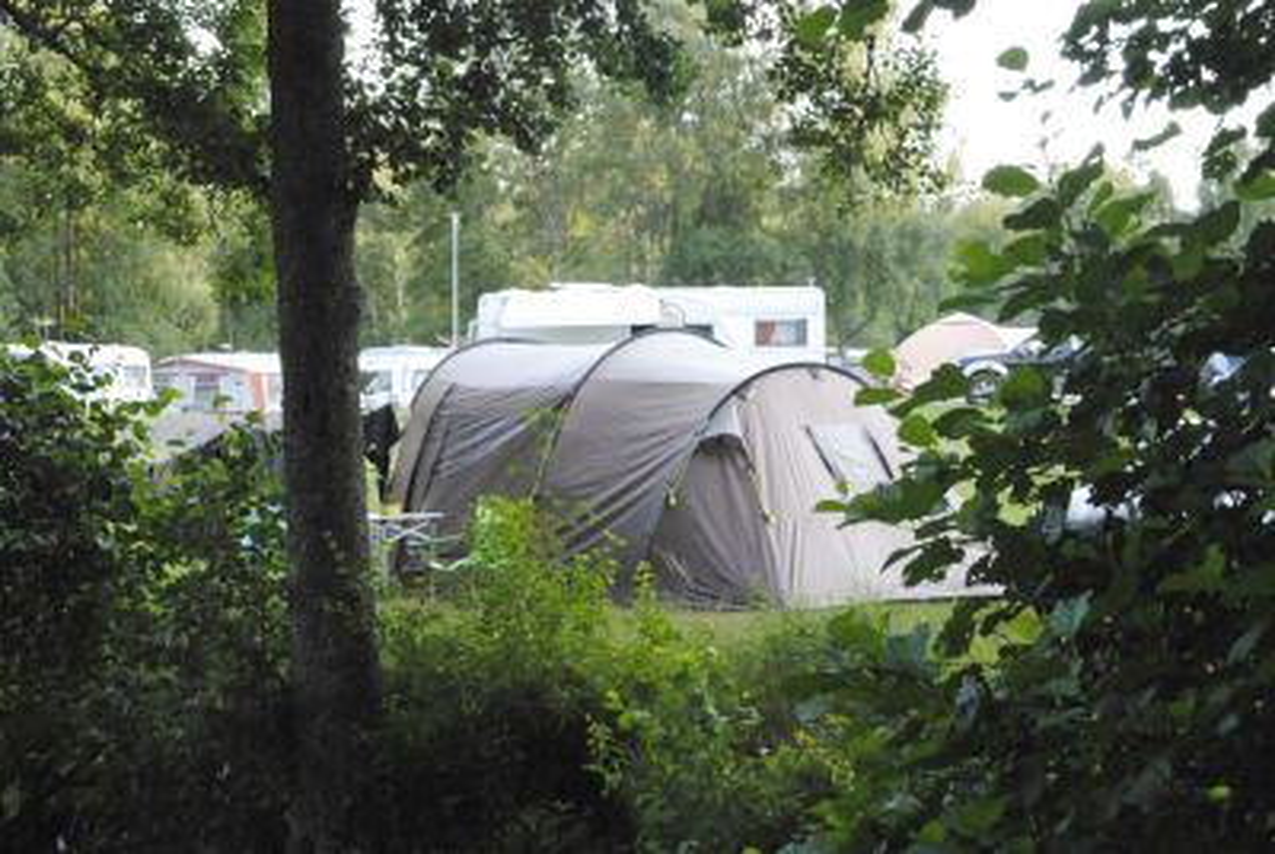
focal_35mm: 84
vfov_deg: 16.3
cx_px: 638
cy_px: 427
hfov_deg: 24.2
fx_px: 2979
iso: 1600
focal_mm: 56
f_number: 14
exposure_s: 1/50
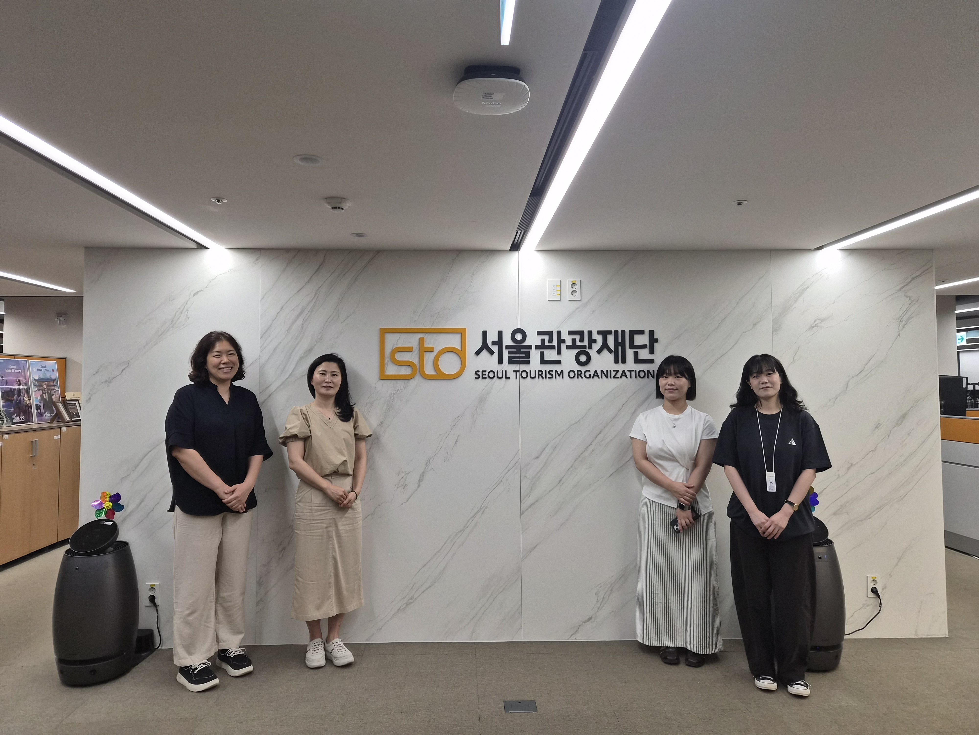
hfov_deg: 73.9
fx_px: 650
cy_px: 368
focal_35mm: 23
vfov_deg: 58.9
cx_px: 490
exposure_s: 1/120
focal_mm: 5.4
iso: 80
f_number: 1.8
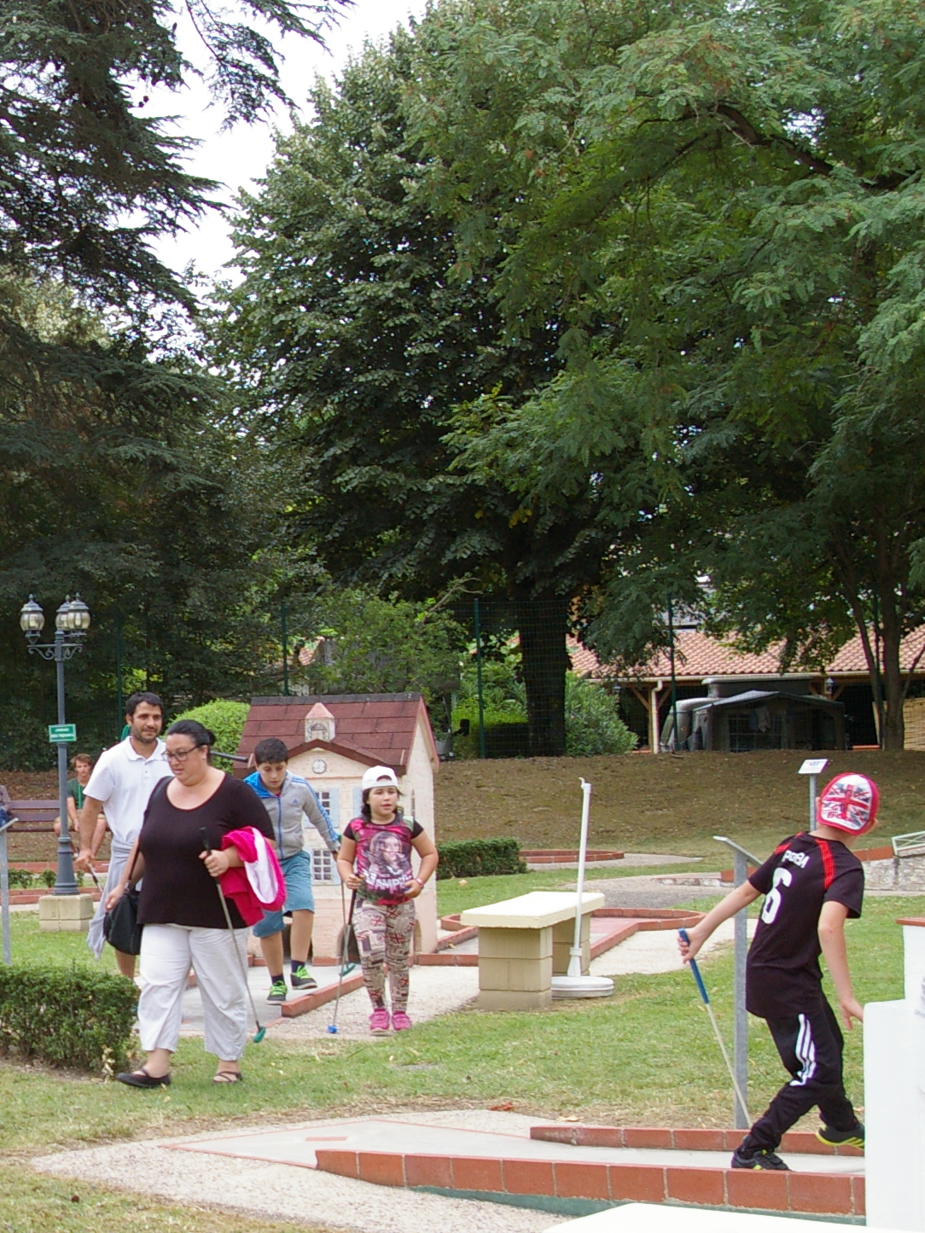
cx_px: -181
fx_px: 2779
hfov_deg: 18.0
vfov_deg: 25.0
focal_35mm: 78
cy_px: 707
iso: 400
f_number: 6.7
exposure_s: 1/125
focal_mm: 26
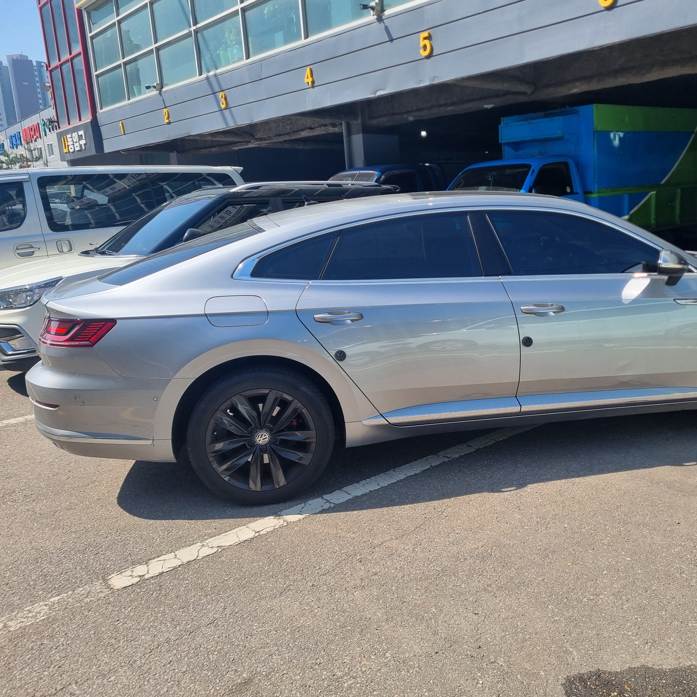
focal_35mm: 31
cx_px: 451
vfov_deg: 52.5
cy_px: 346
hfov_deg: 51.8
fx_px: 706
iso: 50
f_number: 1.8
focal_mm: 5.4
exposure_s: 1/1728
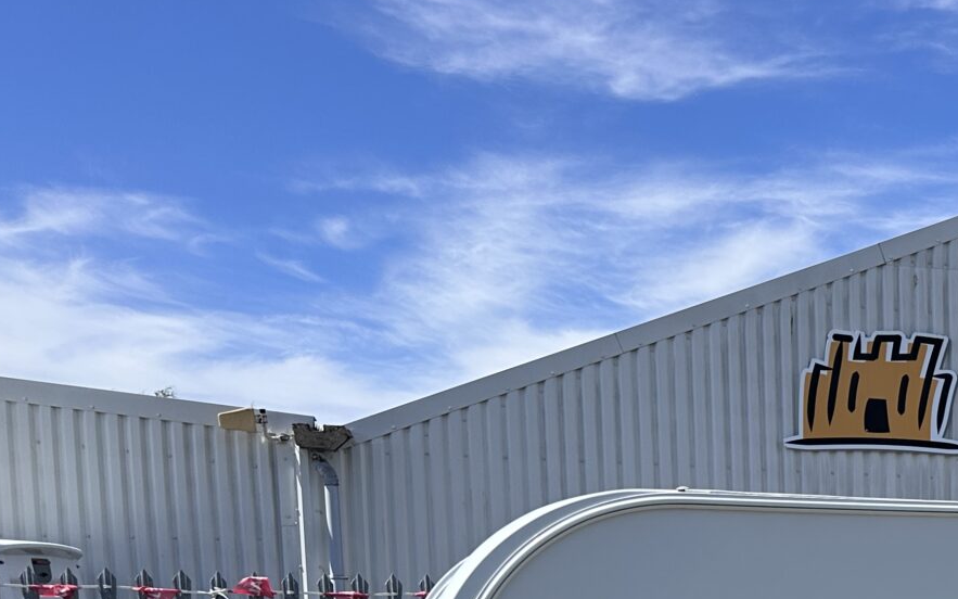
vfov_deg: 20.0
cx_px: 1049
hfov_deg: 30.9
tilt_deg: -4.6
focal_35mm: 59
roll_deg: +0.2
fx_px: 1541
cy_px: 804
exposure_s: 1/3861
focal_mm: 6.86
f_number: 1.78
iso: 80
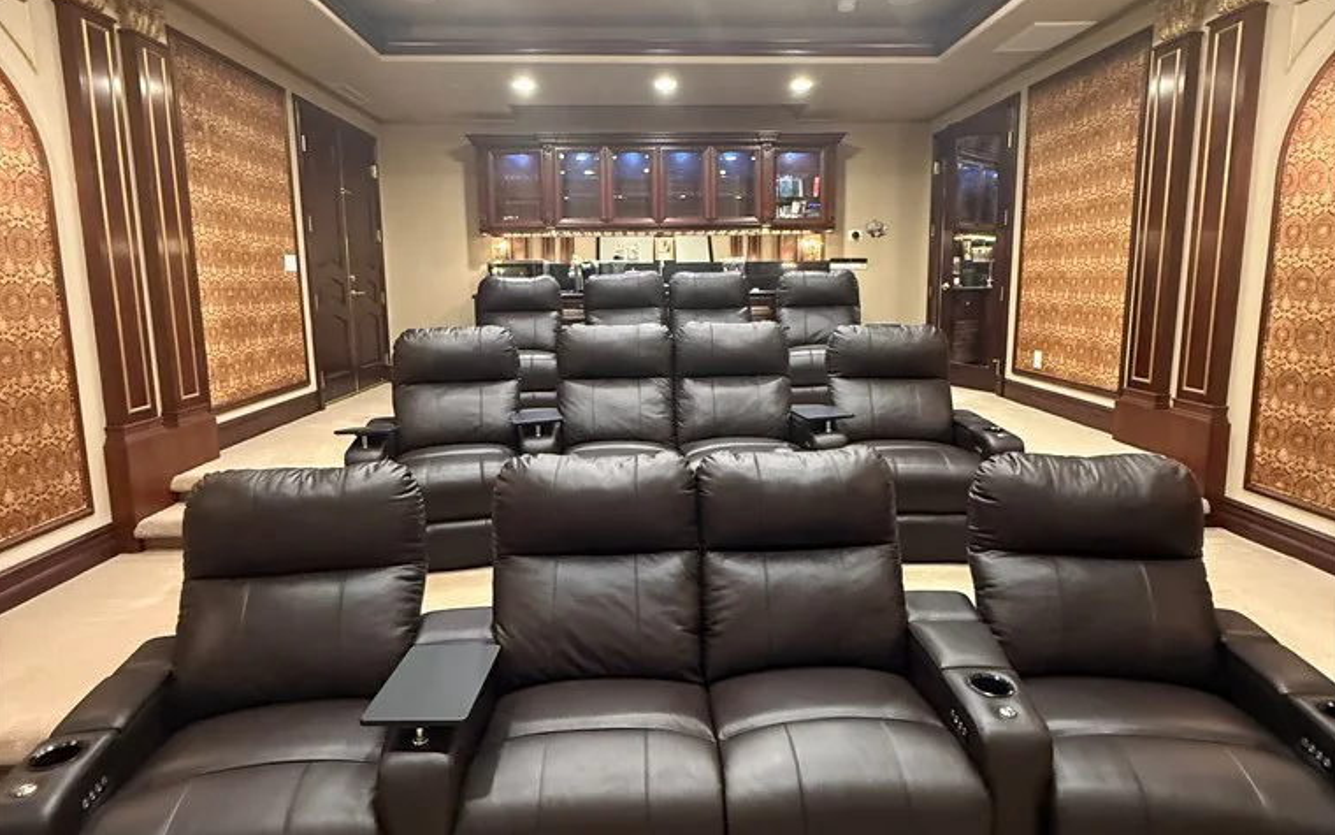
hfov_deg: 85.1
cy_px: 385
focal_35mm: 20
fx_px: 728
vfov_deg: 59.6
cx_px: 669
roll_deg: +0.5
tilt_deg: -7.9
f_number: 2.2
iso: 800
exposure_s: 1/60
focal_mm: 2.22
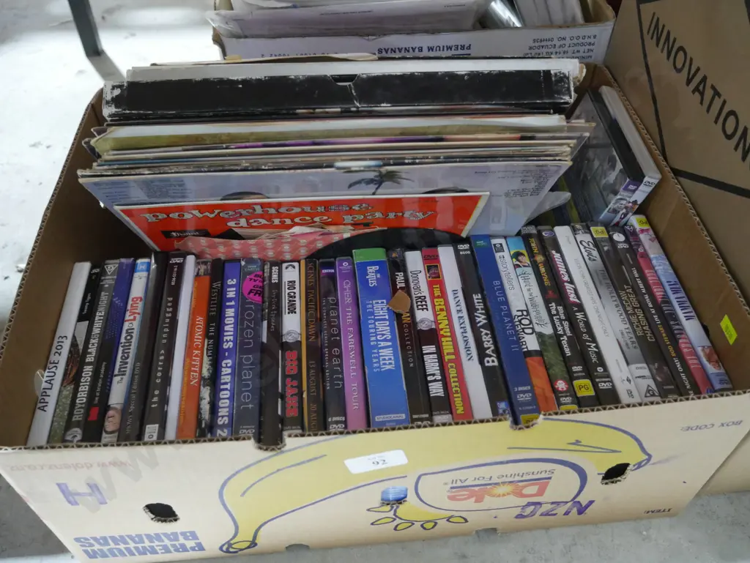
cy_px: 282
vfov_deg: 44.2
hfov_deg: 56.8
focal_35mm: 32
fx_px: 694
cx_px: 375
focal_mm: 16
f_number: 3.6
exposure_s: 1/50
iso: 3200
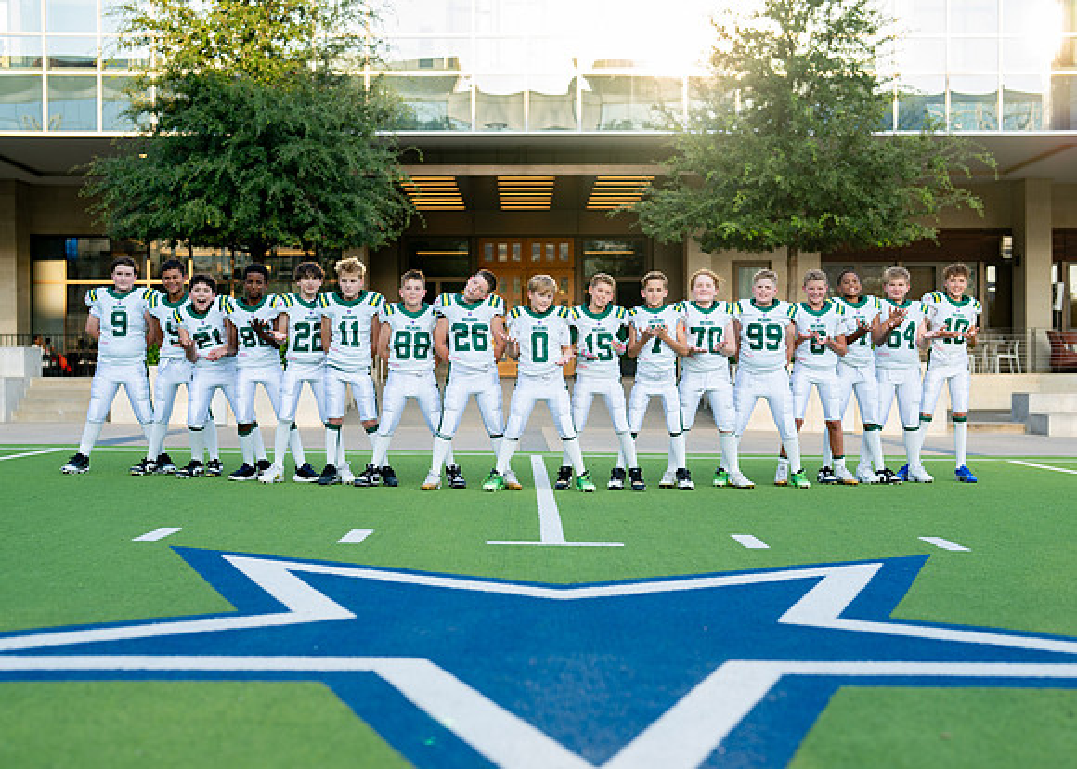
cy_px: 382
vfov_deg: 25.5
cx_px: 563
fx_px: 1699
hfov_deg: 35.2
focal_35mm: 56
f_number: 2
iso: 100
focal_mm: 50
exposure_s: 1/640
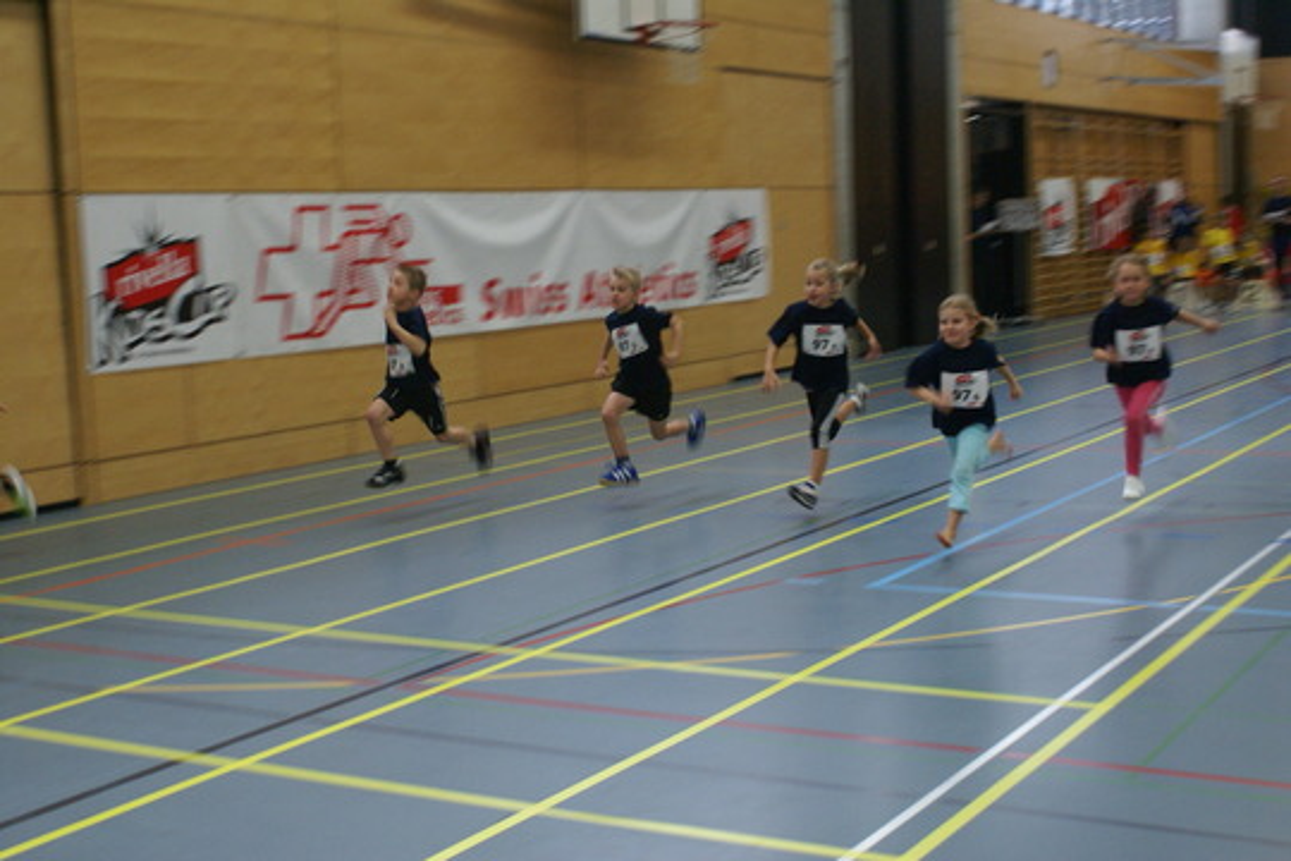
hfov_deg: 37.9
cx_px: 646
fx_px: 1883
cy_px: 430
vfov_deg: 25.8
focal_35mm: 52
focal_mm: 35
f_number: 5.6
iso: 800
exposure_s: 1/50
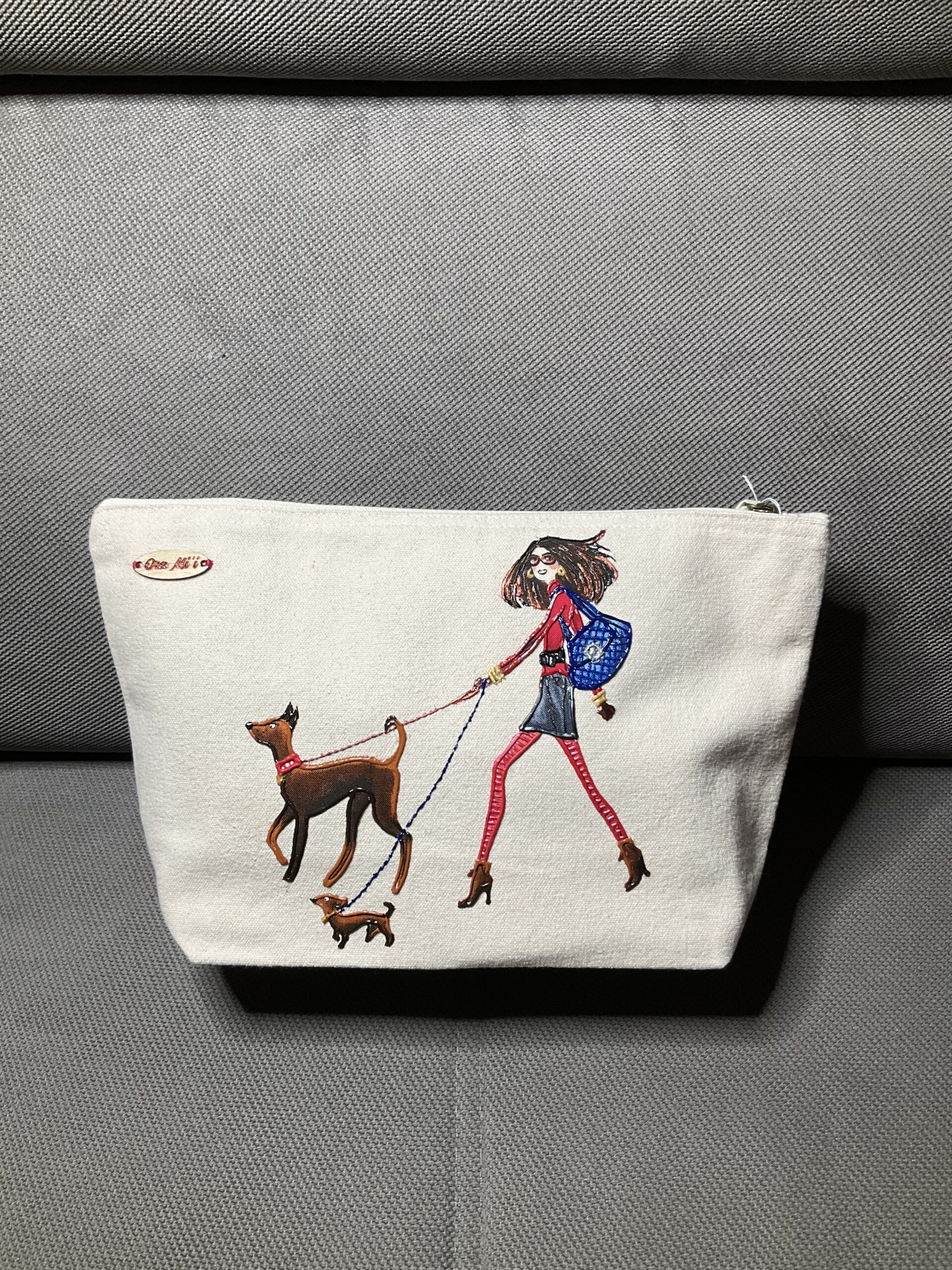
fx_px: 1063
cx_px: 476
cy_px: 635
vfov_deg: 61.7
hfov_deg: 48.2
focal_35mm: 29
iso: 50
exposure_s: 1/50
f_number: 1.8
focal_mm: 3
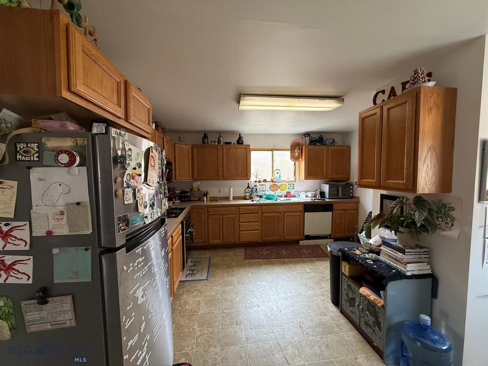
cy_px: 183
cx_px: 244
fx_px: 197
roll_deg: +0.6
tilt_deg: -2.3
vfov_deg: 85.7
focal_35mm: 14
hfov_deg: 102.1
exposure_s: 1/120
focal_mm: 2.22
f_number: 2.2
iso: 250
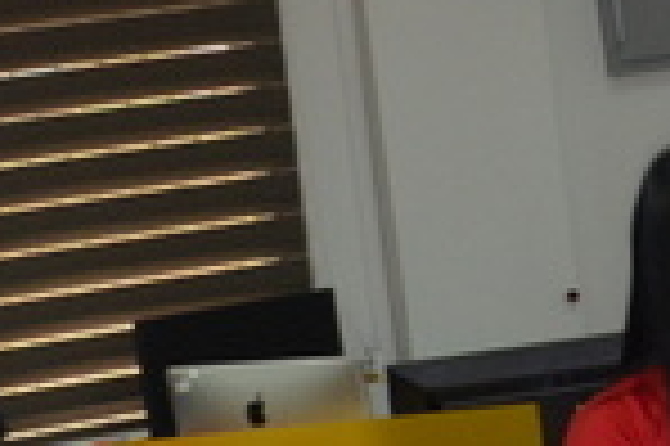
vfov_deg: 9.3
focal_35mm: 145
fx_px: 2696
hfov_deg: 13.9
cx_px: 692
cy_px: -63
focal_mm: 18
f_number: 7.1
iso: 1000
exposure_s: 1/60
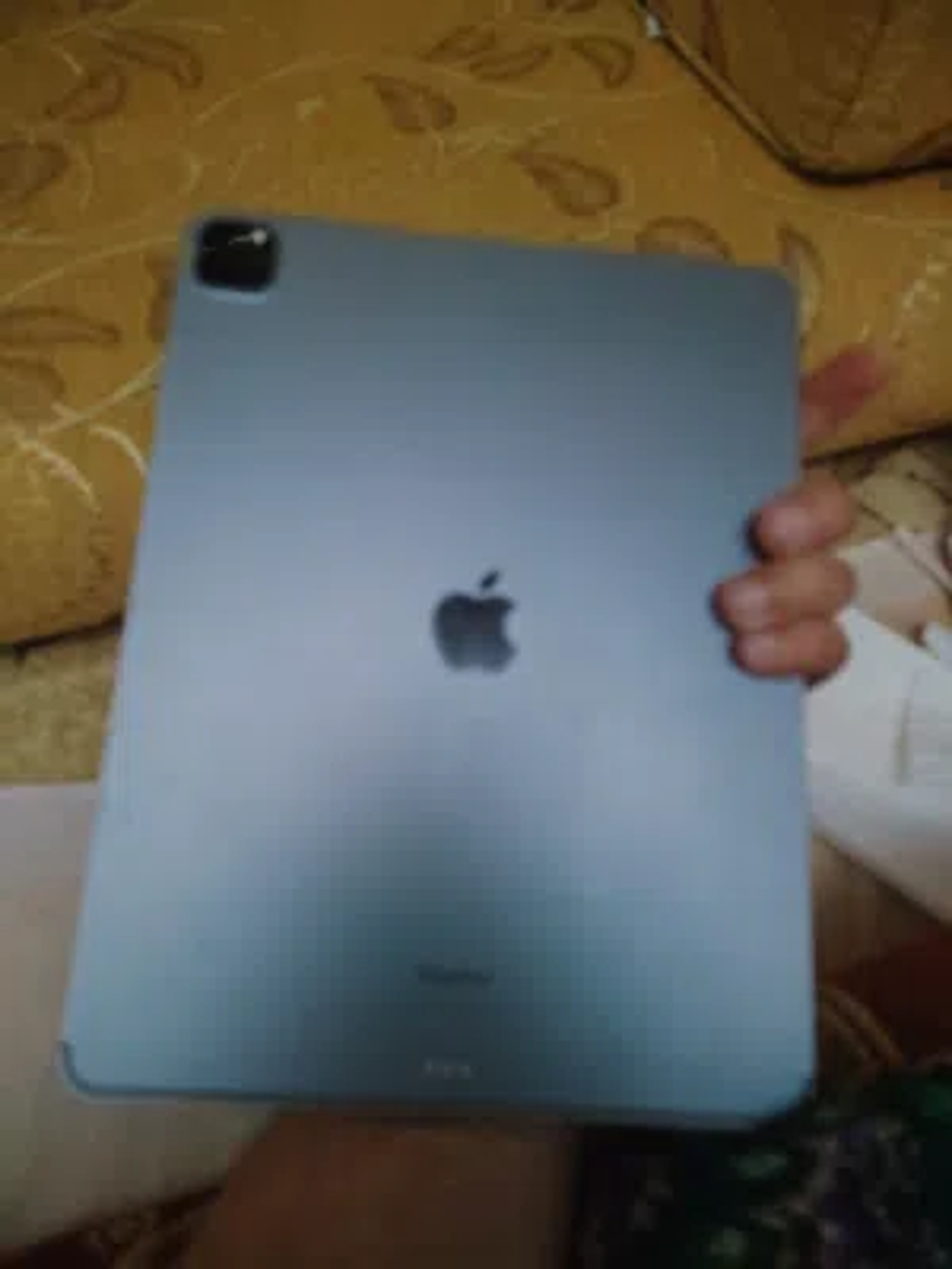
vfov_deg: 71.6
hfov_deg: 56.8
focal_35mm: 24
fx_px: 880
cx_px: 476
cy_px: 634
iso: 2928
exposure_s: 1/20
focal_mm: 5.25
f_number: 1.75
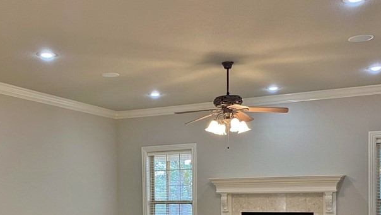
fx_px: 485
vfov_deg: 23.9
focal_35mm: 48
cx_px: 153
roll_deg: +0.9
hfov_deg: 42.7
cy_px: 212
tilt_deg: -3.5
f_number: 1.8
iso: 125
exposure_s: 1/60
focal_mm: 4.25
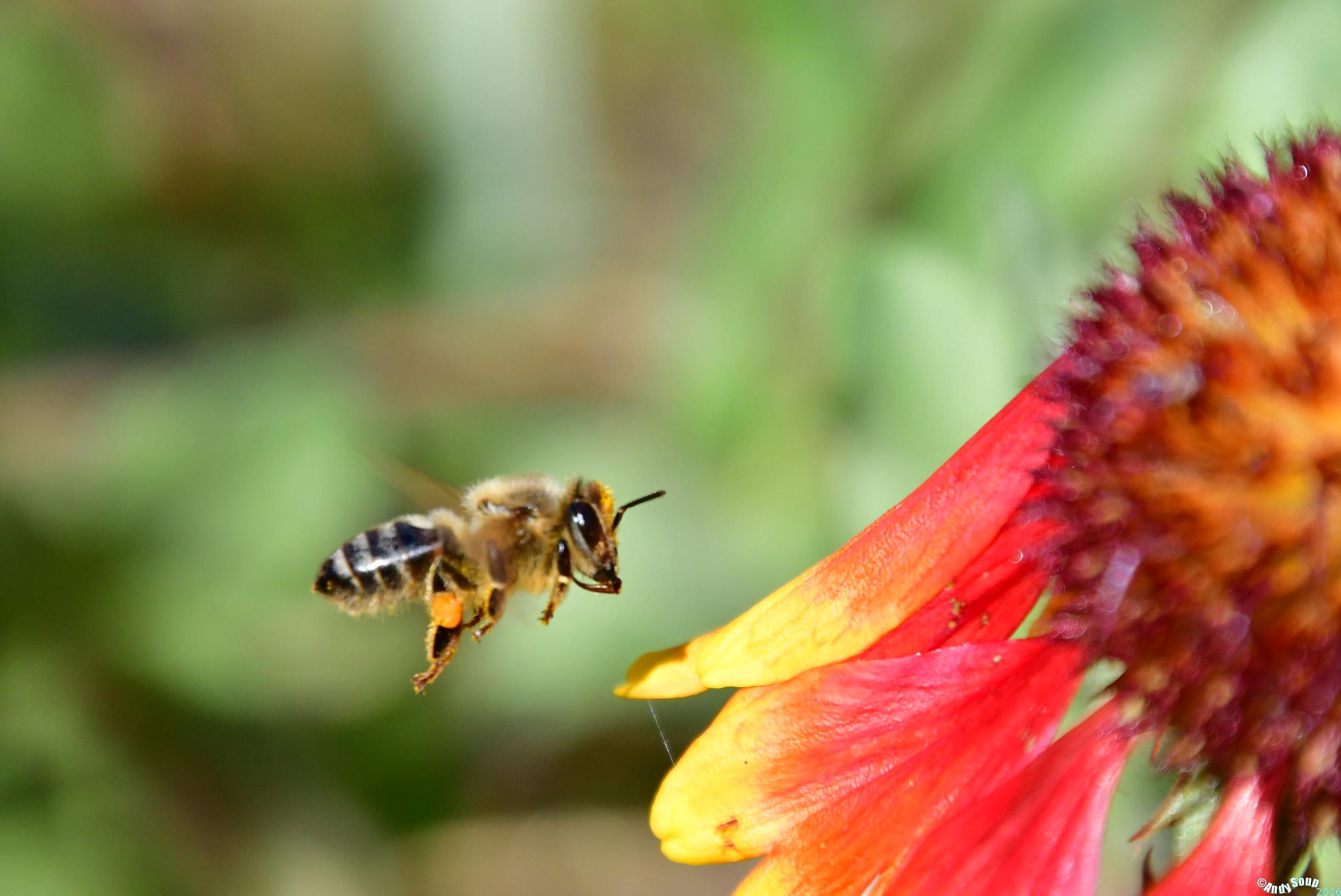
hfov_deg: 4.1
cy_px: 448
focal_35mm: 500
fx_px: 18635
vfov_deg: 2.8
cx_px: 670
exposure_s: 1/2000
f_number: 8
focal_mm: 250
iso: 1000
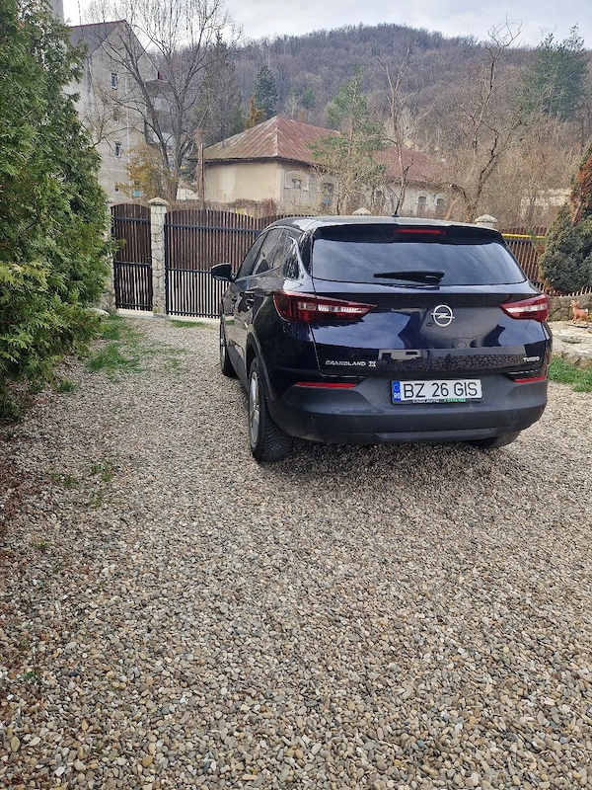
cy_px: 395
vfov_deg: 73.9
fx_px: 524
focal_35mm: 23
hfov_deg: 58.9
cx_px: 296
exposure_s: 1/233
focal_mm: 5.4
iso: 50
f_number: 1.8
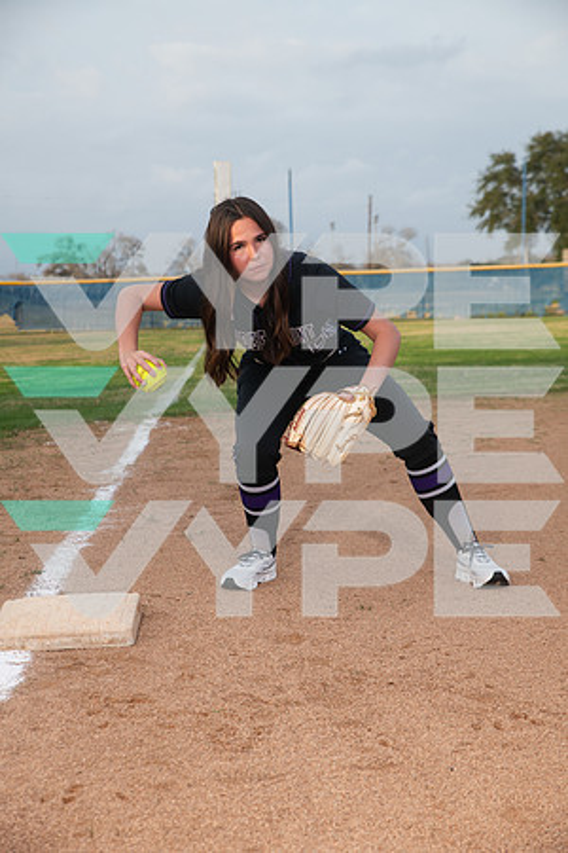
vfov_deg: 32.4
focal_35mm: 62
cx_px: 284
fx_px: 1467
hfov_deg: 21.9
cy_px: 426
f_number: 6.3
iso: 200
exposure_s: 1/400
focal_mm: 62
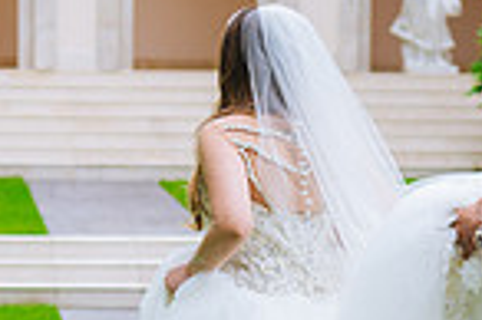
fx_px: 2688
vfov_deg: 6.8
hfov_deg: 10.2
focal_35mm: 201
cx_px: 135
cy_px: 229
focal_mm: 48
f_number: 2.8
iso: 320
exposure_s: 1/125
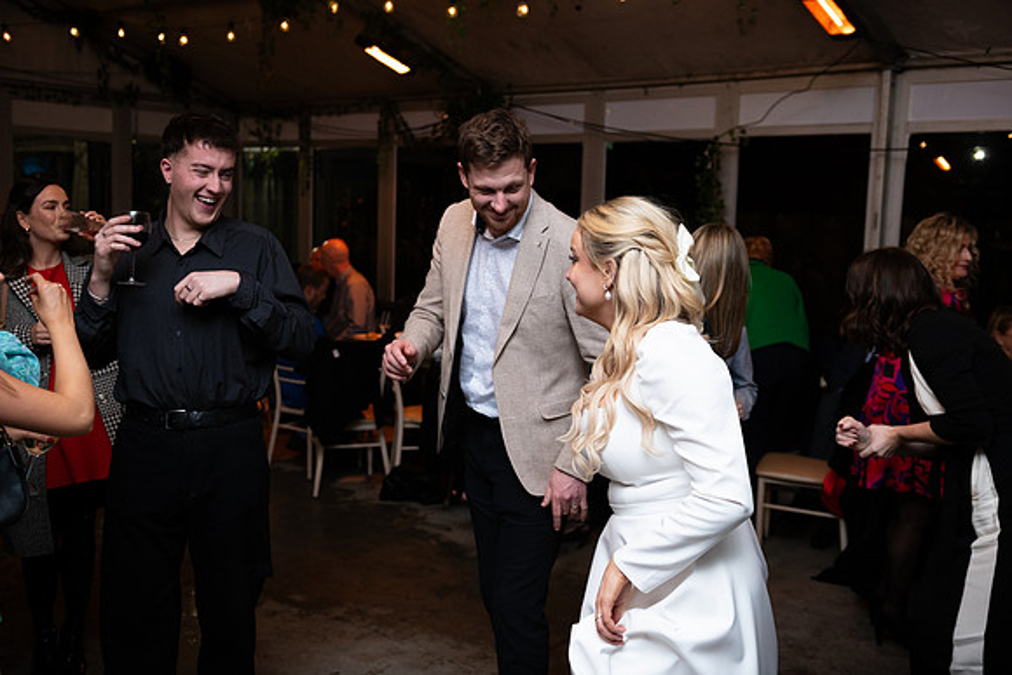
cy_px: 338
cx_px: 506
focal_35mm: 38
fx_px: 1068
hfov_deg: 50.7
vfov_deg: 35.1
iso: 800
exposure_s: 1/160
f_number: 3.5
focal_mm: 38
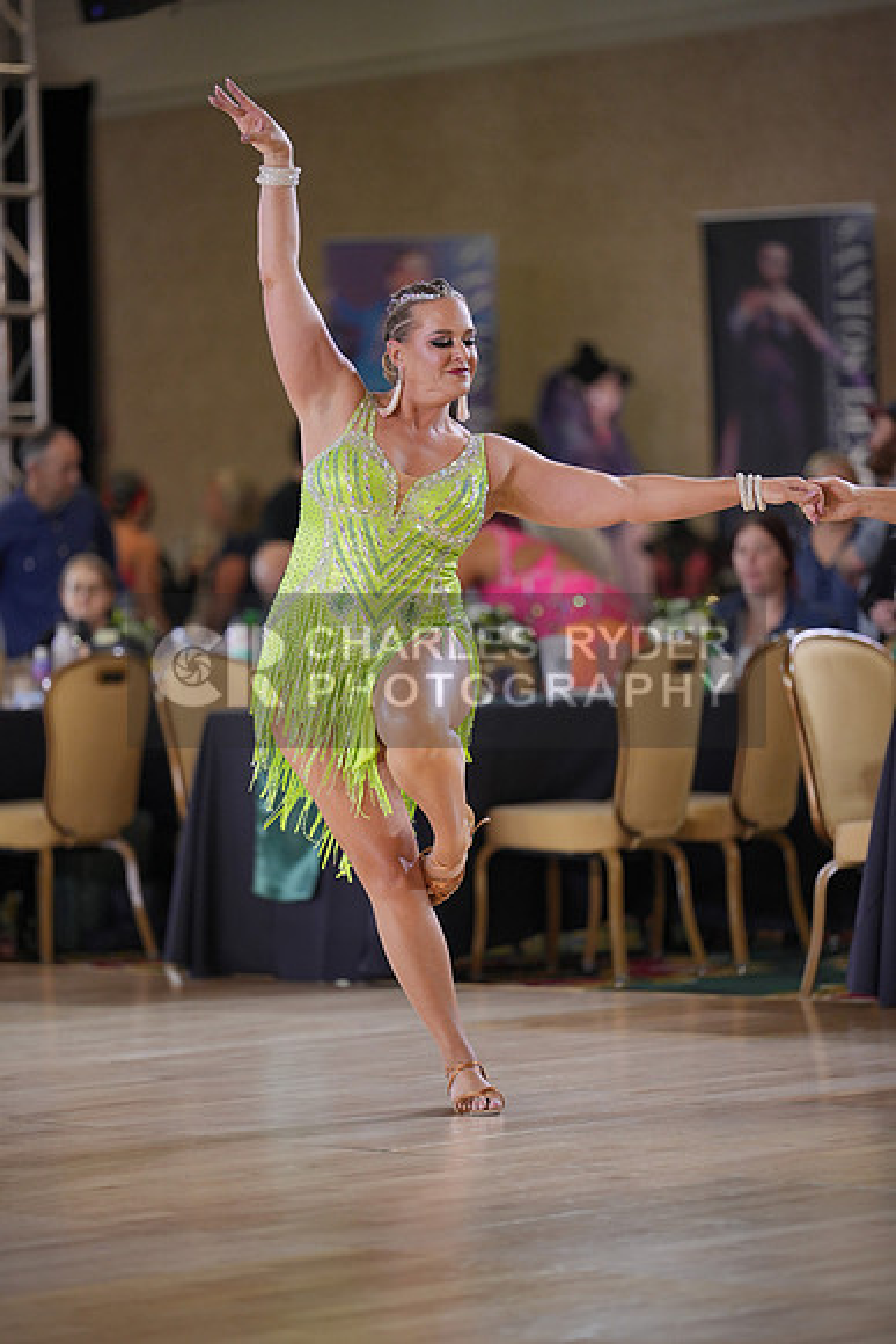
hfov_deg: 9.9
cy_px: 672
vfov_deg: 14.9
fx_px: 5149
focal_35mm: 138
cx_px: 448
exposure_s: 1/500
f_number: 2
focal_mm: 138
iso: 1000
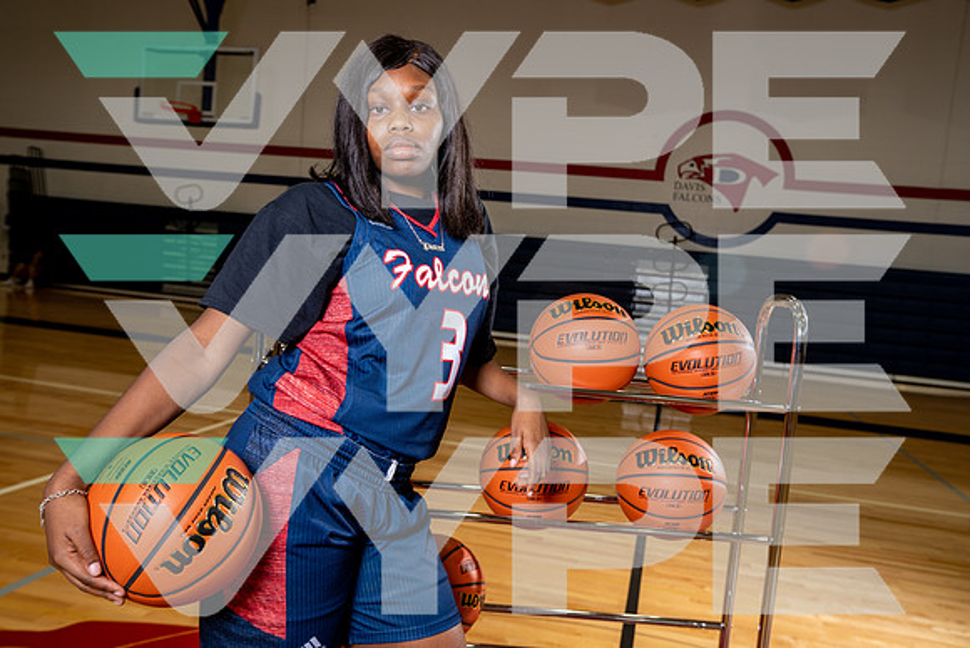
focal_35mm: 31
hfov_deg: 60.3
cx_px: 485
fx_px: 835
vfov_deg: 42.3
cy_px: 324
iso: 500
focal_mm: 31
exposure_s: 1/200
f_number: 5.6
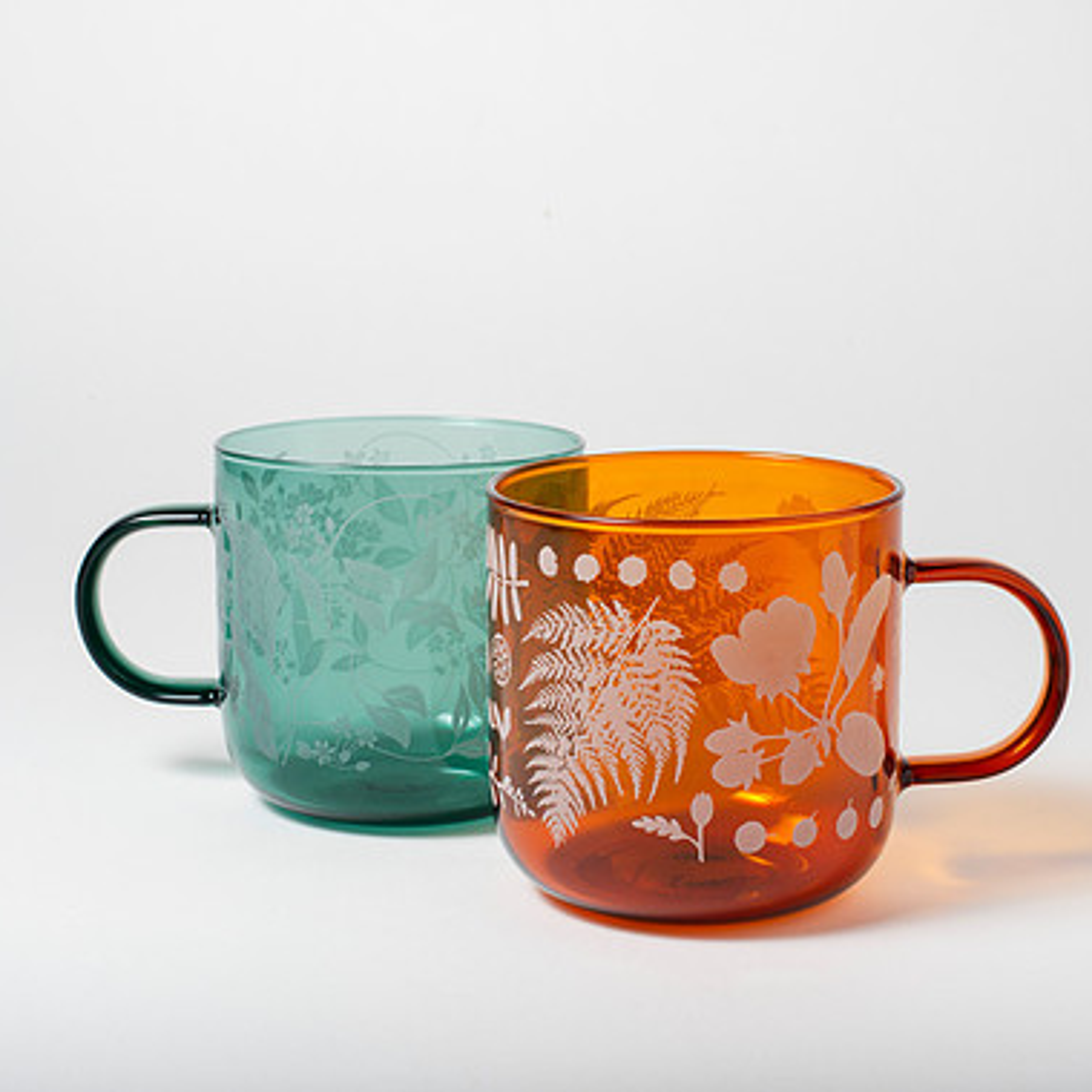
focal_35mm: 69
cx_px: 561
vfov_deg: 25.0
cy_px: 567
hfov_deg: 25.0
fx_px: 2463
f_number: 16
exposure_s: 1/250
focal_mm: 50
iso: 200
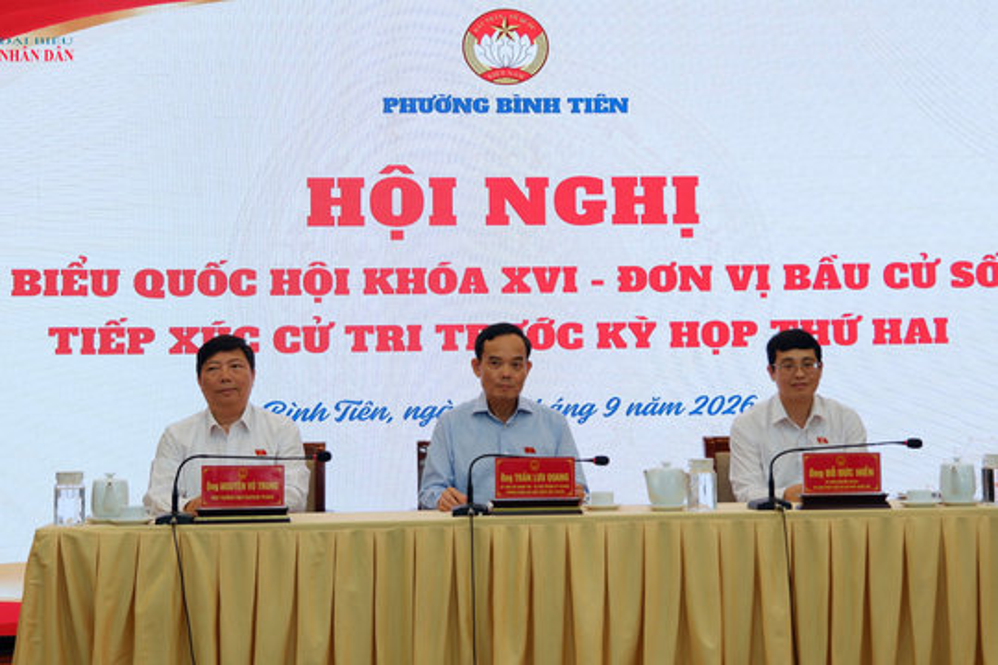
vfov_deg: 30.5
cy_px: 332
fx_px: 1220
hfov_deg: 44.5
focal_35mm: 44
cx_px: 499
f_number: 4
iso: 250
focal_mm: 29.2
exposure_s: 1/45
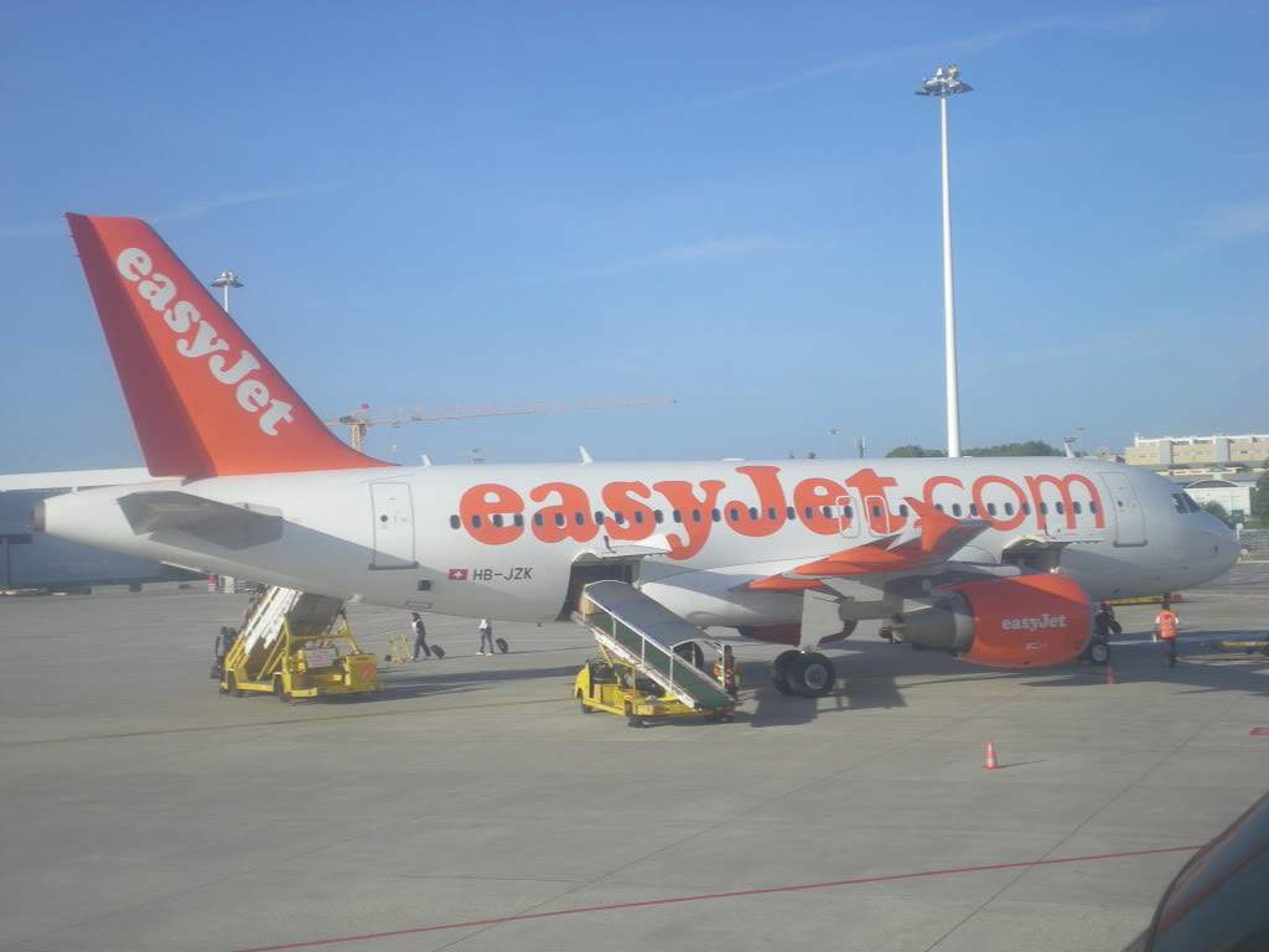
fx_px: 2053
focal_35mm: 56
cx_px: 634
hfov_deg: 34.3
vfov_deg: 26.1
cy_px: 476
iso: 50
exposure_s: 1/210
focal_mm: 9.3
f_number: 5.6
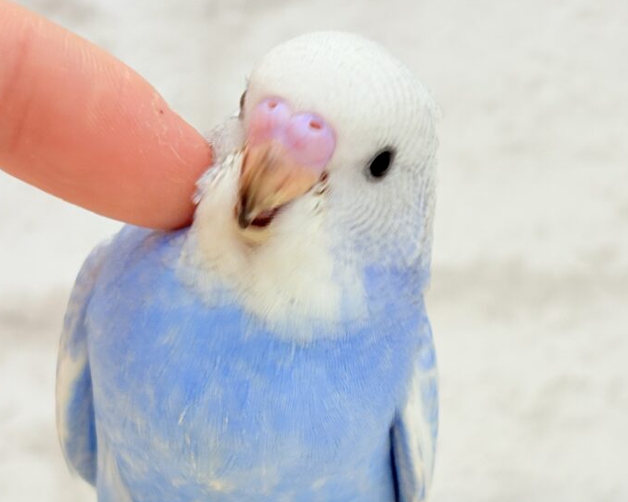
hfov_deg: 21.5
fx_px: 1654
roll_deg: +3.8
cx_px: 377
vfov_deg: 17.3
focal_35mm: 89
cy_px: 277
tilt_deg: -1.6
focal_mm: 5.96
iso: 40
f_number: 1.6
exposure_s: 1/50
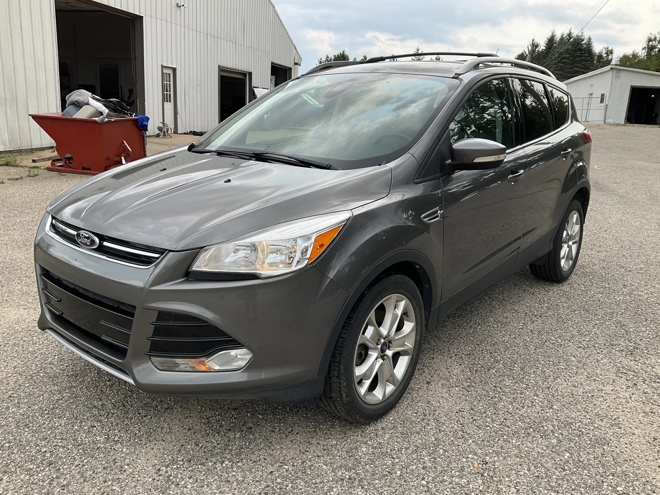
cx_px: 330
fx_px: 553
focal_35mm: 29
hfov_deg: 61.7
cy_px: 248
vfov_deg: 48.2
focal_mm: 3
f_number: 1.8
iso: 25
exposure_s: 1/997
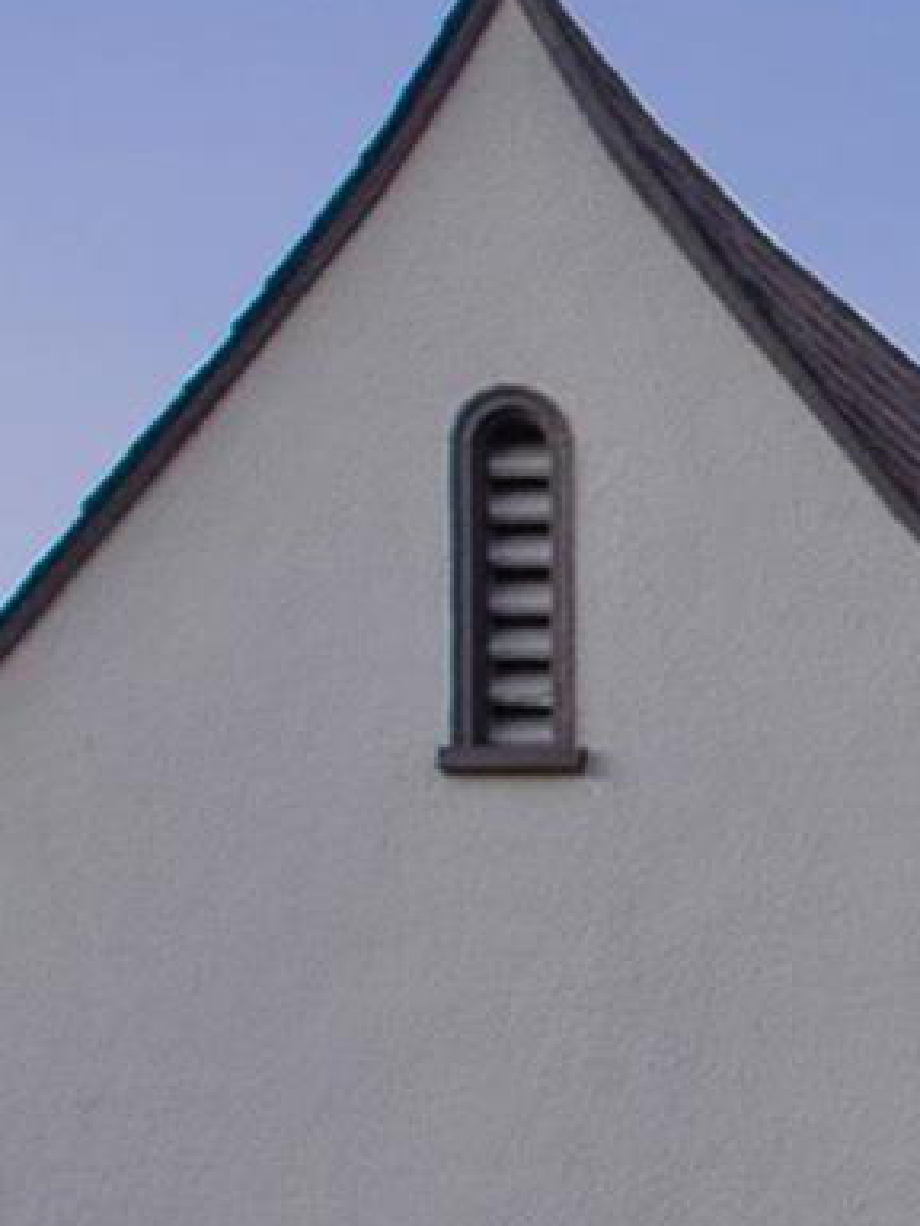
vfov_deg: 8.5
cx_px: 3757
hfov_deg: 5.7
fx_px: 7902
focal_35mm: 223
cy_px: 2166
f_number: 9
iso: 800
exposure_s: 1/15
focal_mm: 29
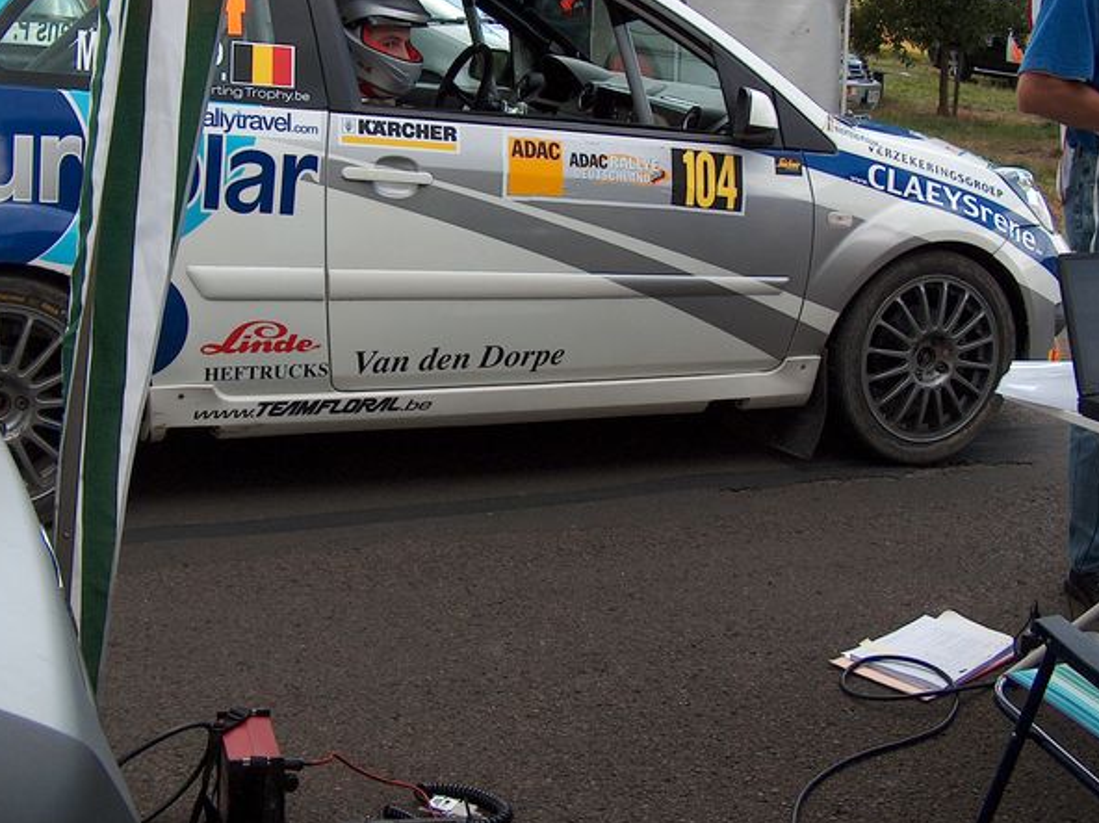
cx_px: 483
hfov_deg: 38.2
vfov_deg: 29.0
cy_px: 325
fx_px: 1586
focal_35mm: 50
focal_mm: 7.6
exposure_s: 1/441
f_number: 3.4
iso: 200
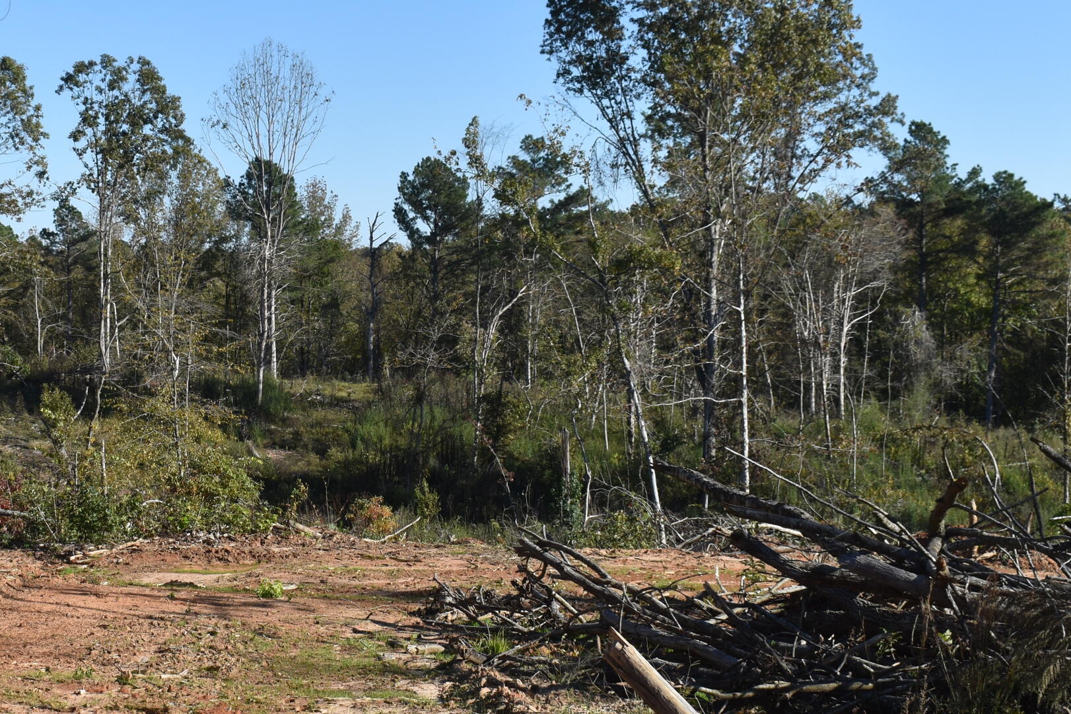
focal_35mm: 75
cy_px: 503
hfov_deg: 26.7
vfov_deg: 18.1
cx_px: 272
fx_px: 2229
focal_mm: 27
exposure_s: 1/250
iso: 100
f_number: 8
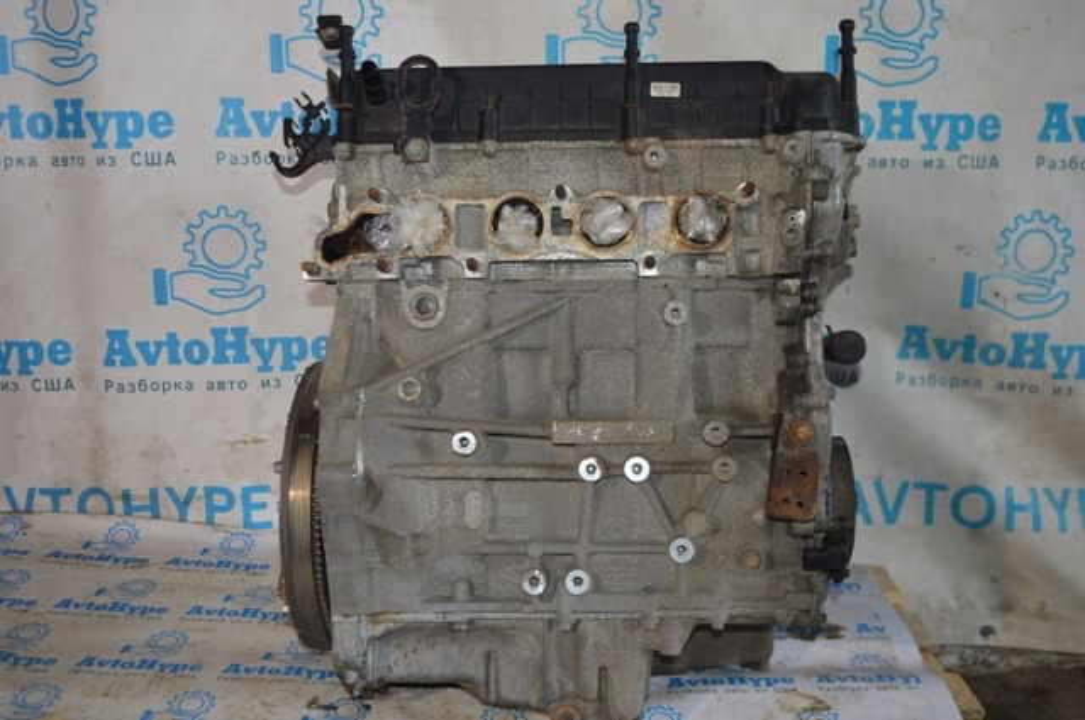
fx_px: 1084
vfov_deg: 36.8
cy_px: 360
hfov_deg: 53.2
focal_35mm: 36
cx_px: 542
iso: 400
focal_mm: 24
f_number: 4
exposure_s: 1/60
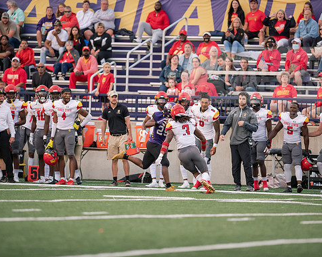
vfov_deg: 4.6
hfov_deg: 5.7
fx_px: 3240
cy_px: 128
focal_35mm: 340
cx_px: 164
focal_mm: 300
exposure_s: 1/800
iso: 2000
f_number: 2.8
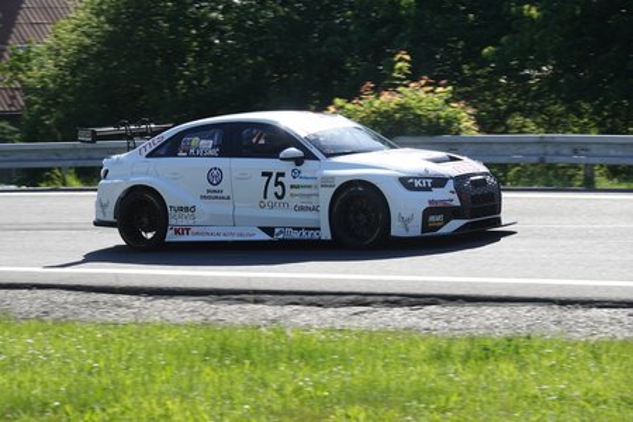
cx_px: 316
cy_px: 211
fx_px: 2444
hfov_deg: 14.8
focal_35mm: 139
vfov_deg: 9.9
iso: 125
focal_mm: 51.14
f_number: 4
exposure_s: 1/800
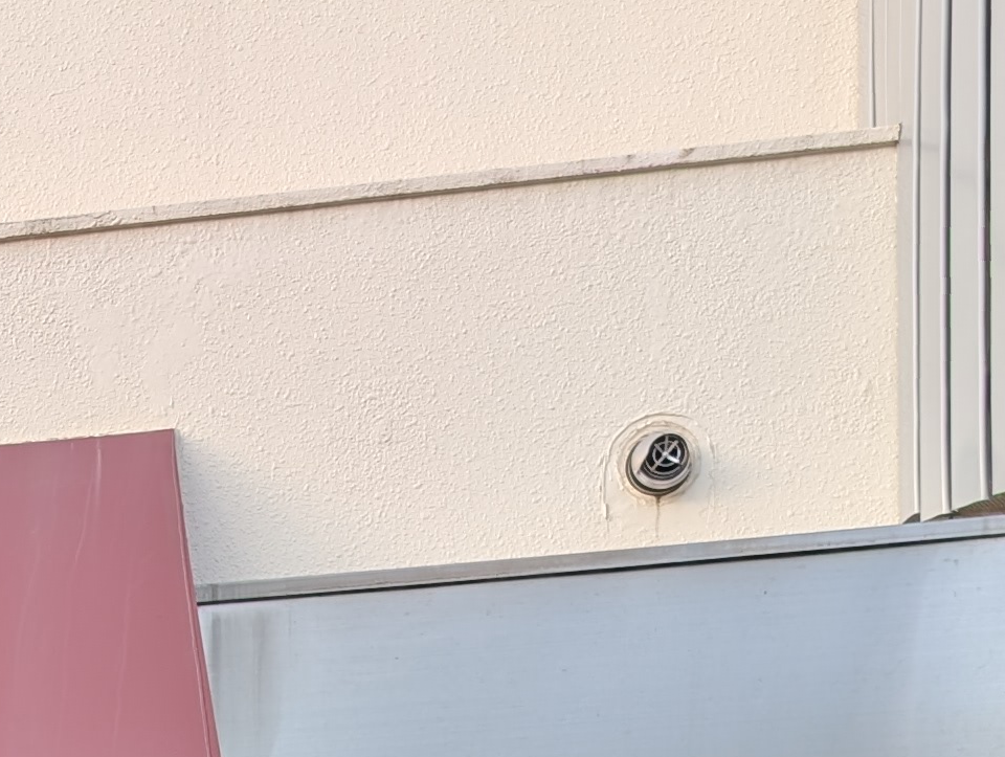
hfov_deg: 16.3
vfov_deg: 12.6
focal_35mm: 102
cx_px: -795
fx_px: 2966
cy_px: 1568
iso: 20
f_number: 1.68
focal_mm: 6.9
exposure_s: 1/620
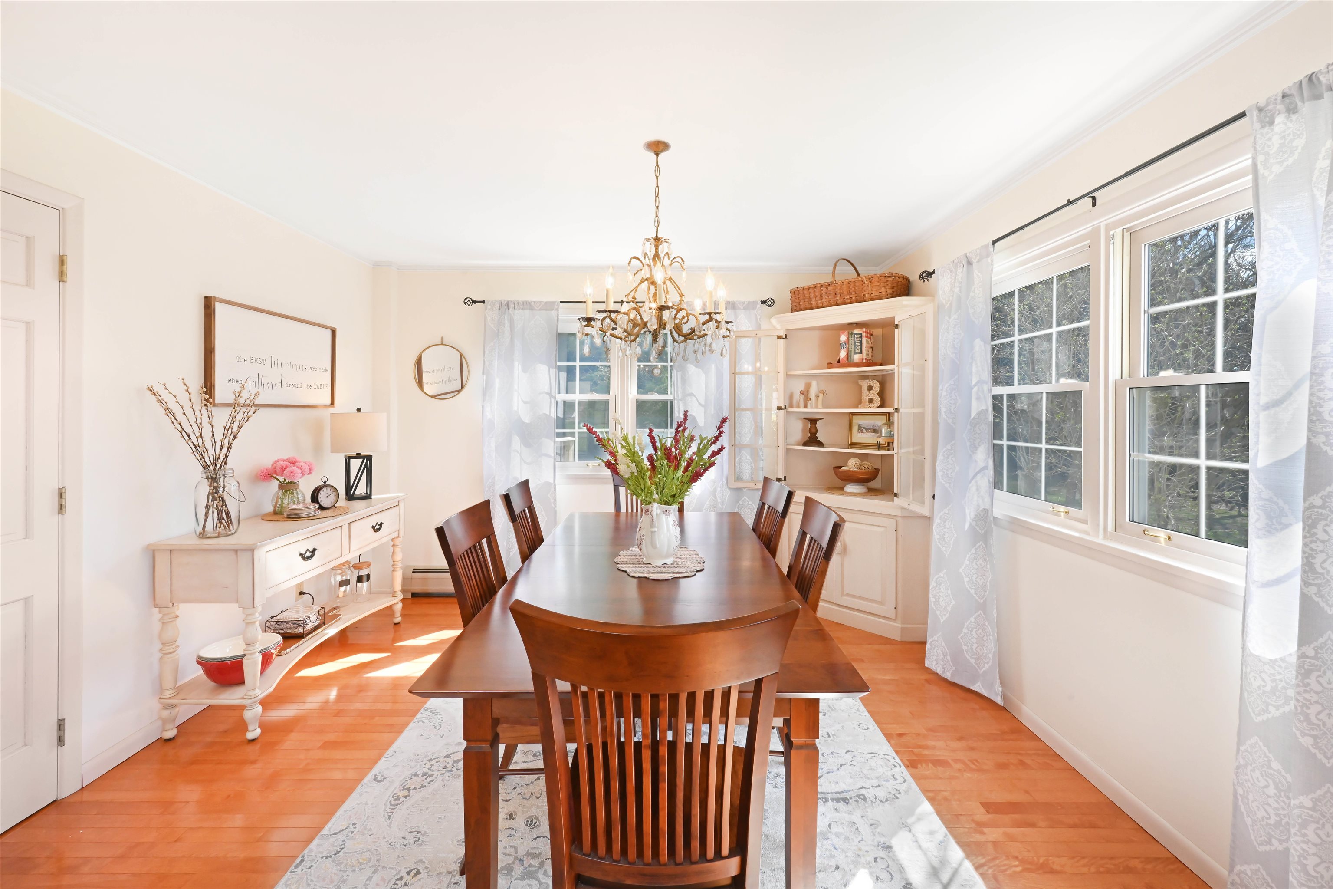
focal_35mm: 14
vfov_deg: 81.2
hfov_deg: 104.3
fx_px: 518
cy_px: 444
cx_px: 666
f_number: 14
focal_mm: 14
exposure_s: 1/80
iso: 2500
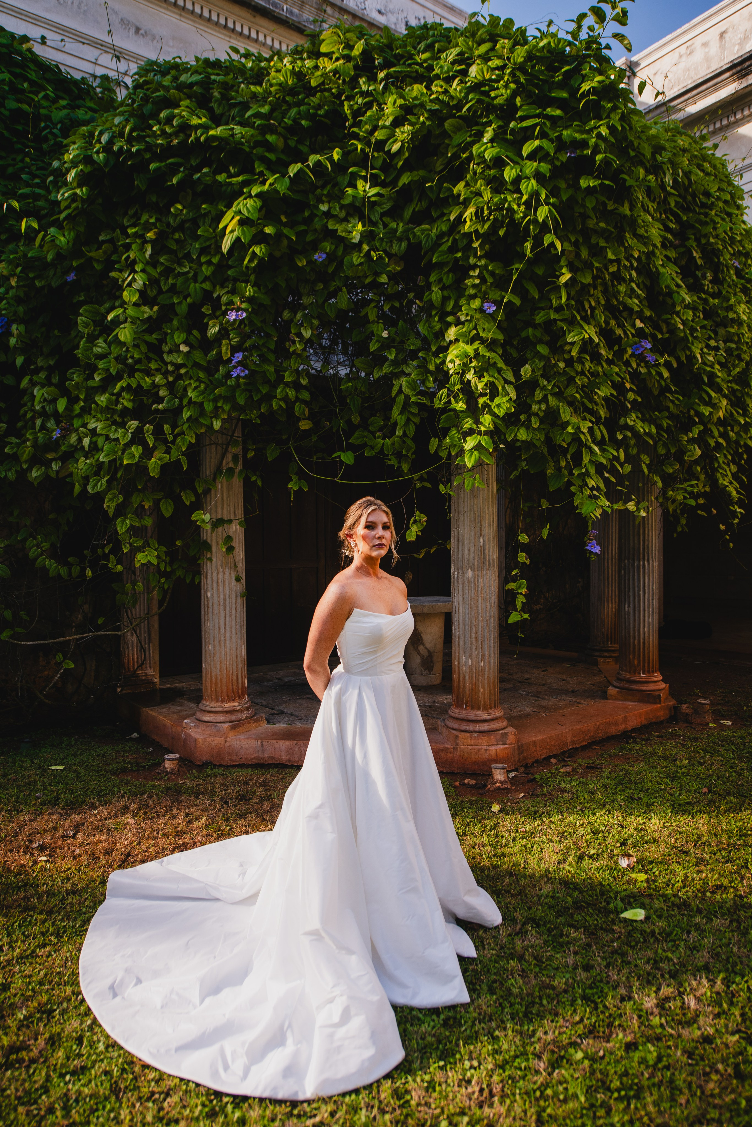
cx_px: 376
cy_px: 564
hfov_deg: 53.1
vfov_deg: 73.7
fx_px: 752
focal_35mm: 24
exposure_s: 1/500
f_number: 3.2
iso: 100
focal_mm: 24
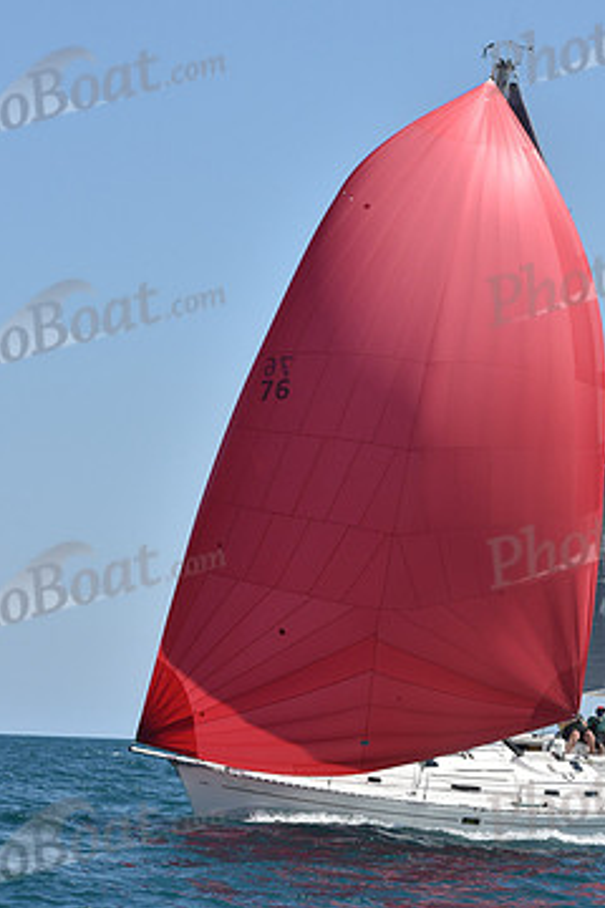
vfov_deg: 13.0
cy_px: 429
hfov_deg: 8.7
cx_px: 357
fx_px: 3983
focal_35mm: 158
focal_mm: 98
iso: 250
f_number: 6.3
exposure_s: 1/1600
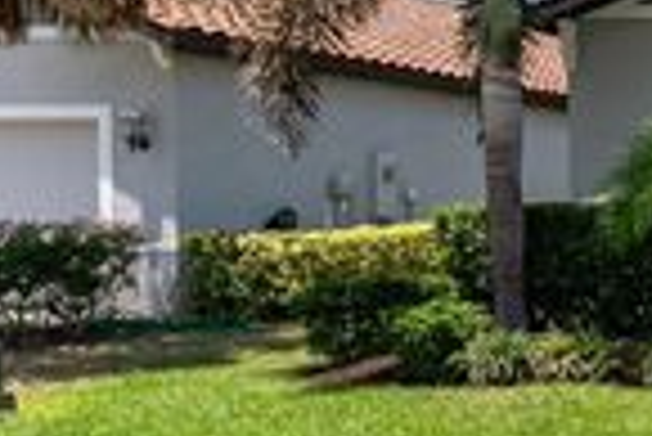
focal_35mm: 55
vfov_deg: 24.6
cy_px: 148
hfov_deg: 25.9
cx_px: 998
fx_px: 997
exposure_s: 1/8000
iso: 320
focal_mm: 16
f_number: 2.8
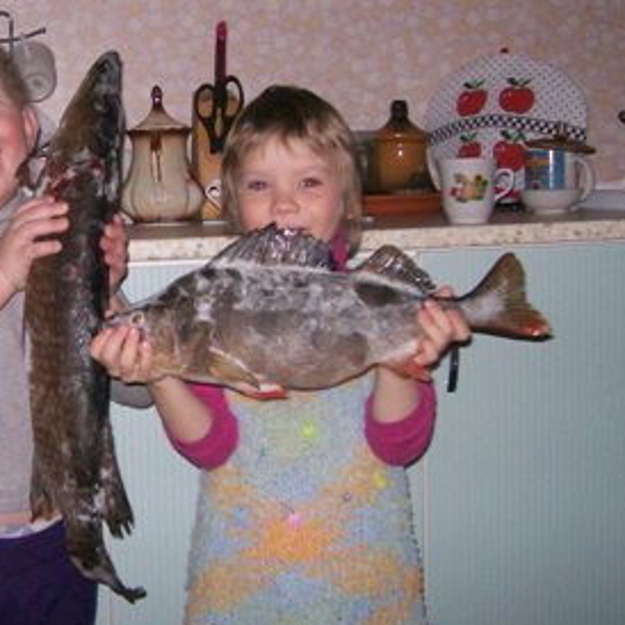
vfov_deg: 26.1
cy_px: 281
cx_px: 121
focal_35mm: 66
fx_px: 1348
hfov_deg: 25.6
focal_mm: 5.8
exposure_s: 1/64
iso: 200
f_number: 2.8
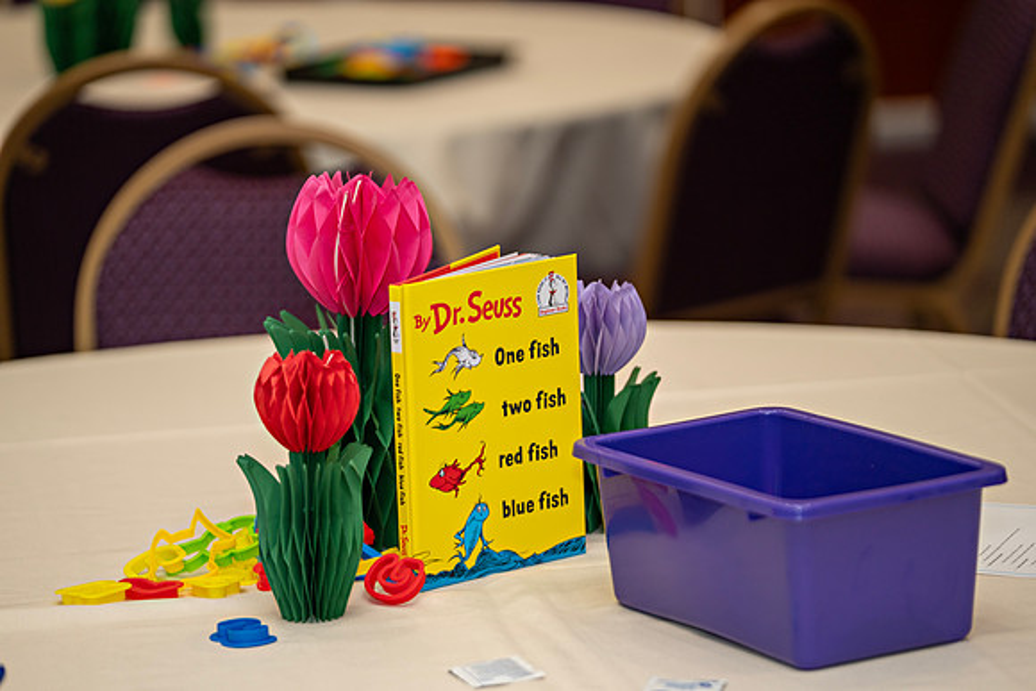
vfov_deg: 10.2
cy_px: 346
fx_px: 3857
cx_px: 518
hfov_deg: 15.3
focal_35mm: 134
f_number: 2.8
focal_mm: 134
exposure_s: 1/160
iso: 400
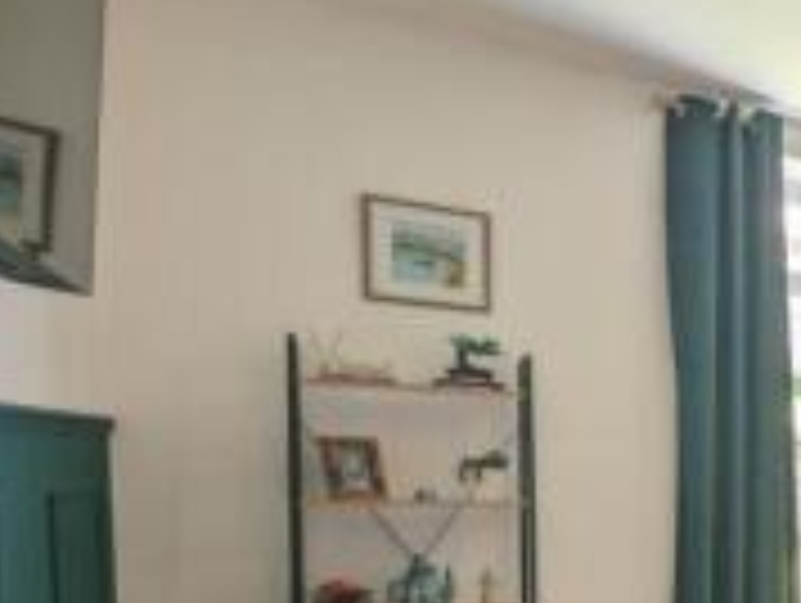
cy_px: 524
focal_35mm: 39
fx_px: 904
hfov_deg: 27.7
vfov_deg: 35.1
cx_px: 1251
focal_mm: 2.23
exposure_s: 1/36.4
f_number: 1.95
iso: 41
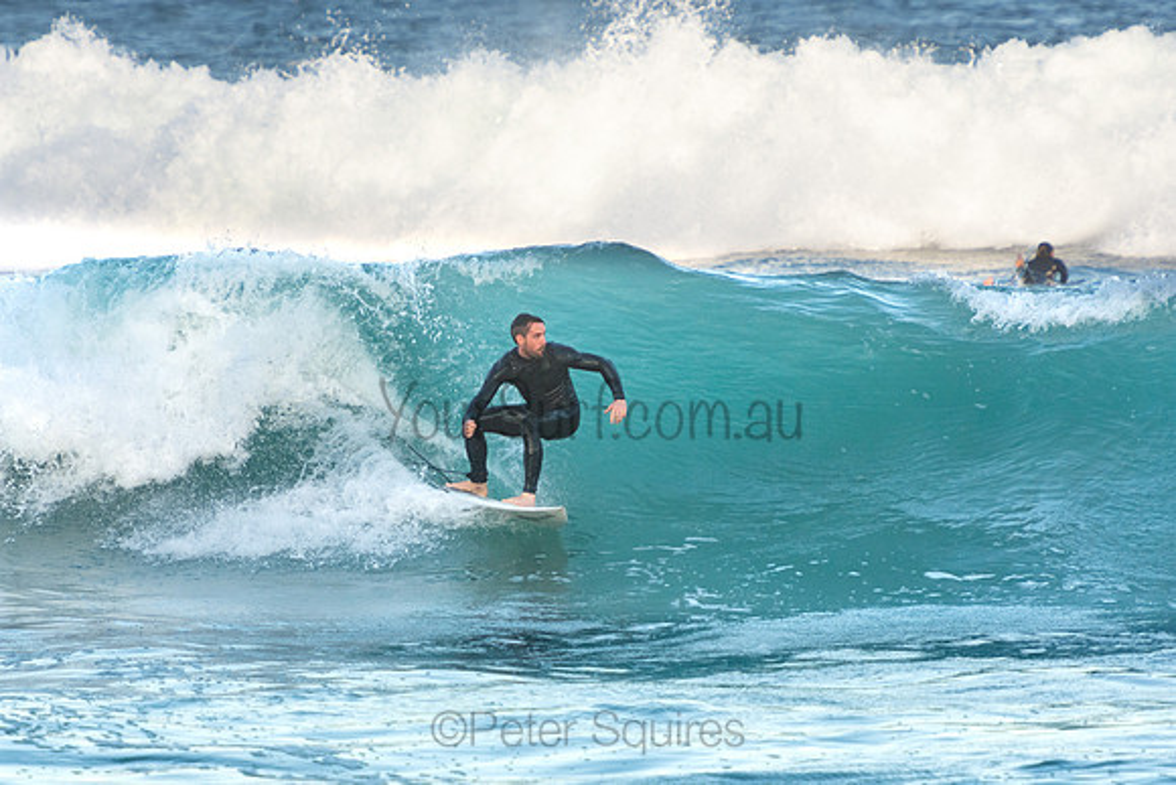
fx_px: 15683
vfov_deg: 2.9
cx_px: 588
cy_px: 392
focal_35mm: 480
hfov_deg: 4.3
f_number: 5.6
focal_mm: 320
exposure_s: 1/800
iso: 400
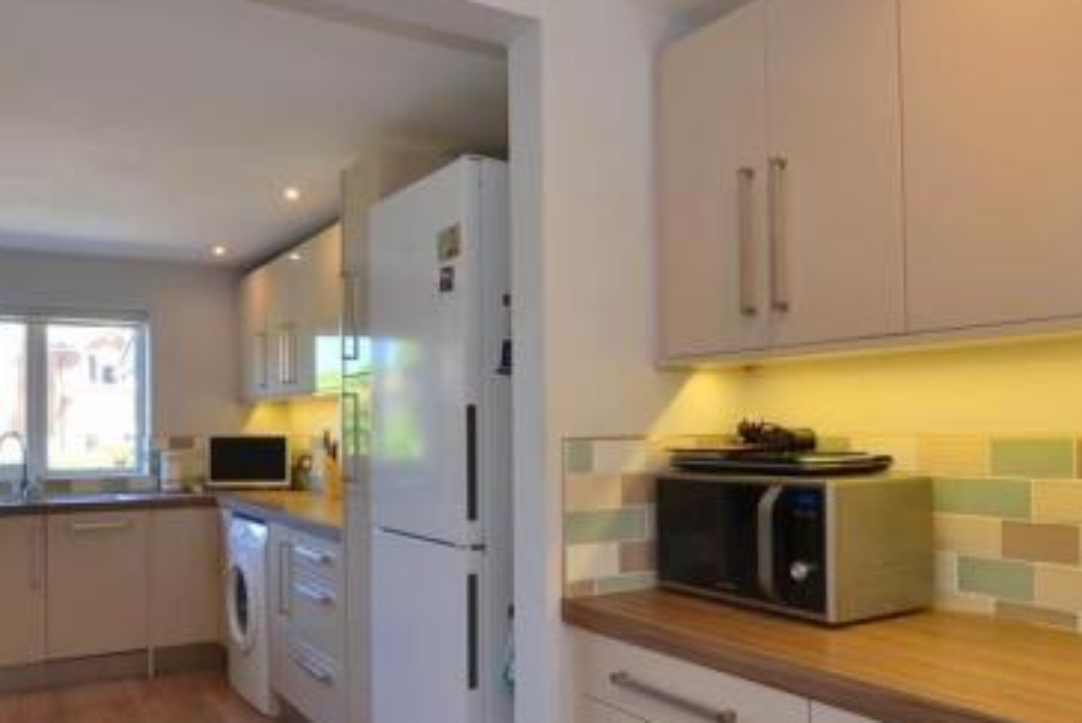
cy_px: 415
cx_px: 455
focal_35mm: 27
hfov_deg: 67.0
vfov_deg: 47.8
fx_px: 812
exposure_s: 1/20
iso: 400
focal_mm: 10
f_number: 11
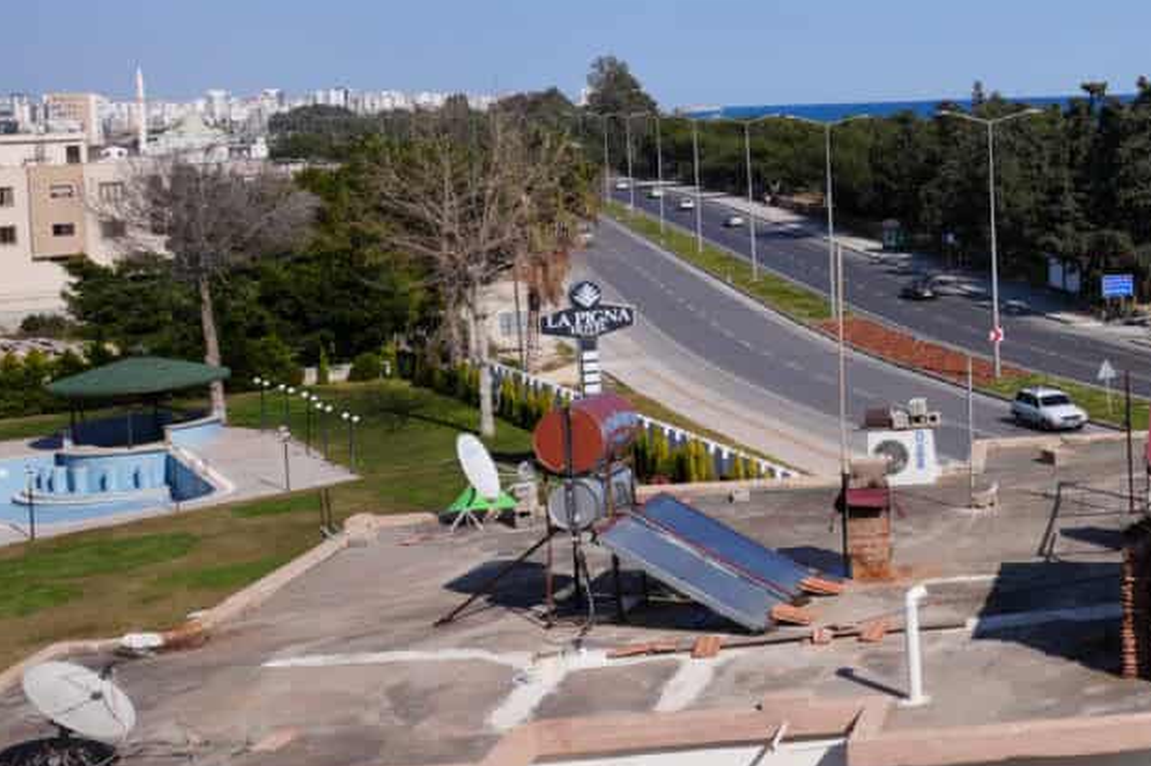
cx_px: 1564
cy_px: 153
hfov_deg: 28.2
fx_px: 1789
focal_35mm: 56
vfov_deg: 23.8
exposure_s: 1/250
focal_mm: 17
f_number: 10
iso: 100
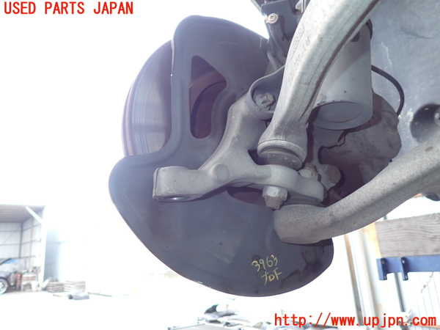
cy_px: 165
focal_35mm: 25
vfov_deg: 54.9
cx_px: 220
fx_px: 318
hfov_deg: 69.4
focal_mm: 4.5
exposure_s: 1/60
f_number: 2
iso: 200
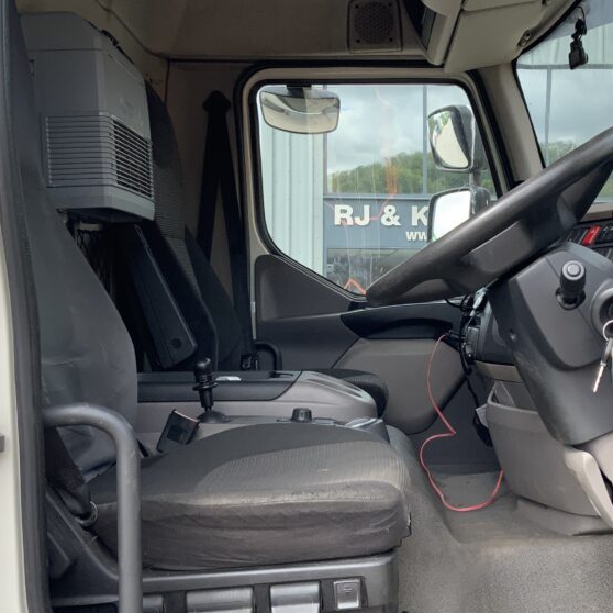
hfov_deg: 35.7
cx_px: 406
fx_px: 942
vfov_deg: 36.0
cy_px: 282
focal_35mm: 47
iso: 16
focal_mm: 3
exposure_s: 1/465
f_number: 1.8
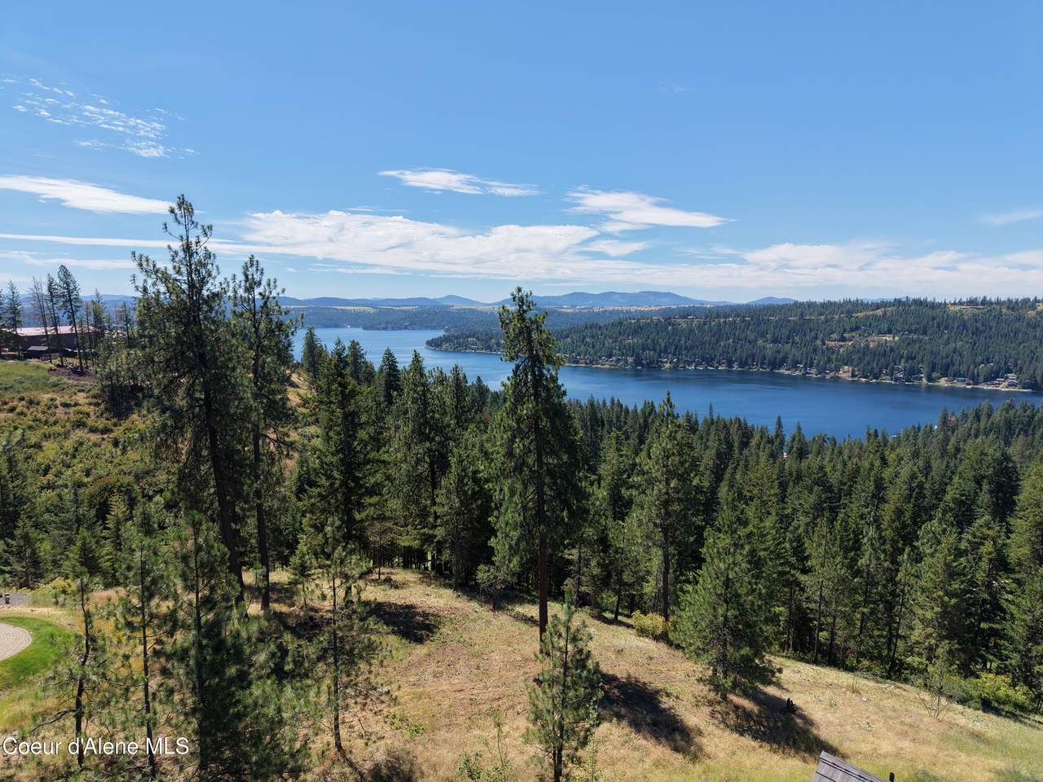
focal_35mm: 24
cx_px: 522
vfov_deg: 56.8
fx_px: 723
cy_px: 391
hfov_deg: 71.6
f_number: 1.8
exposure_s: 1/6000
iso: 350
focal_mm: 8.67
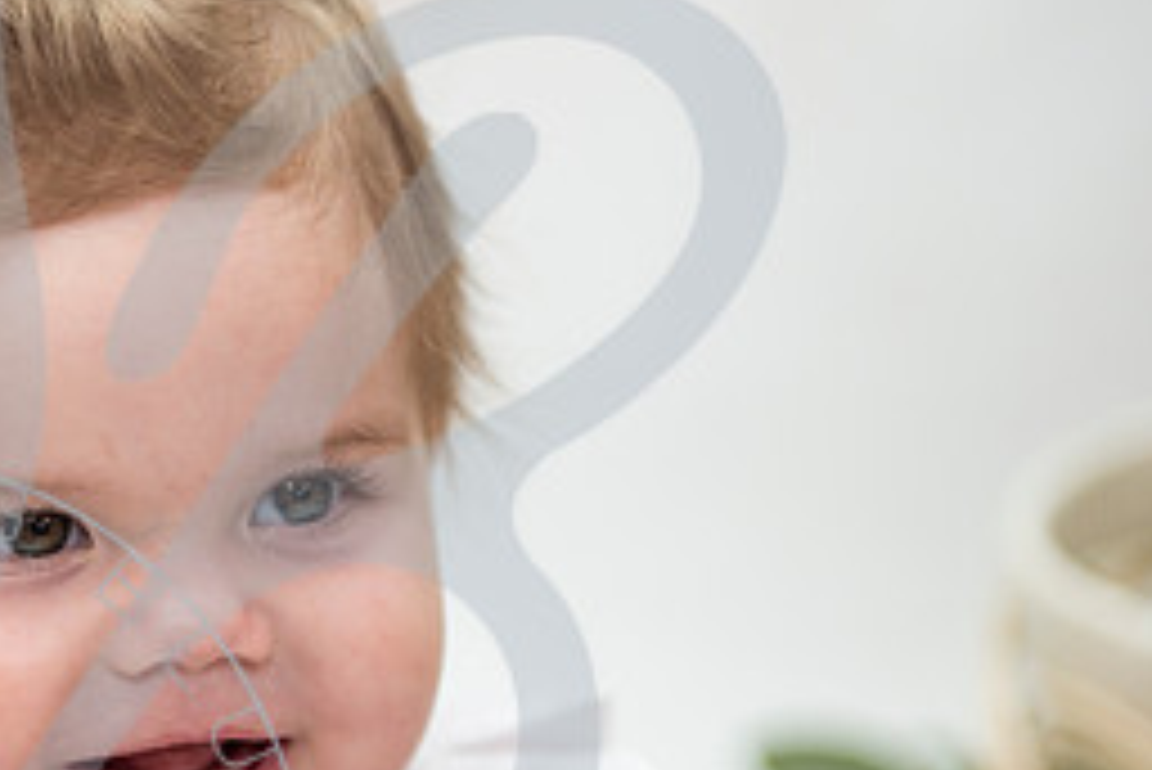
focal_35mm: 136
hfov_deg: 14.9
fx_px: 4354
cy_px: 534
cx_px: 72
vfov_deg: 10.1
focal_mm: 60
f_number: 2.8
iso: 160
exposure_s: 1/400
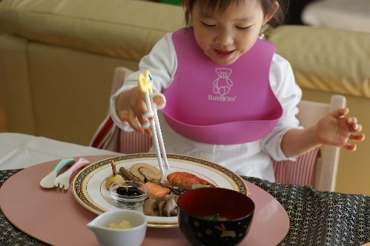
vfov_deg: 18.2
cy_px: 123
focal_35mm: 75
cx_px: 185
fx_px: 770
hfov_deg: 27.0
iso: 100
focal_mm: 50
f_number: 2.8
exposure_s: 1/125
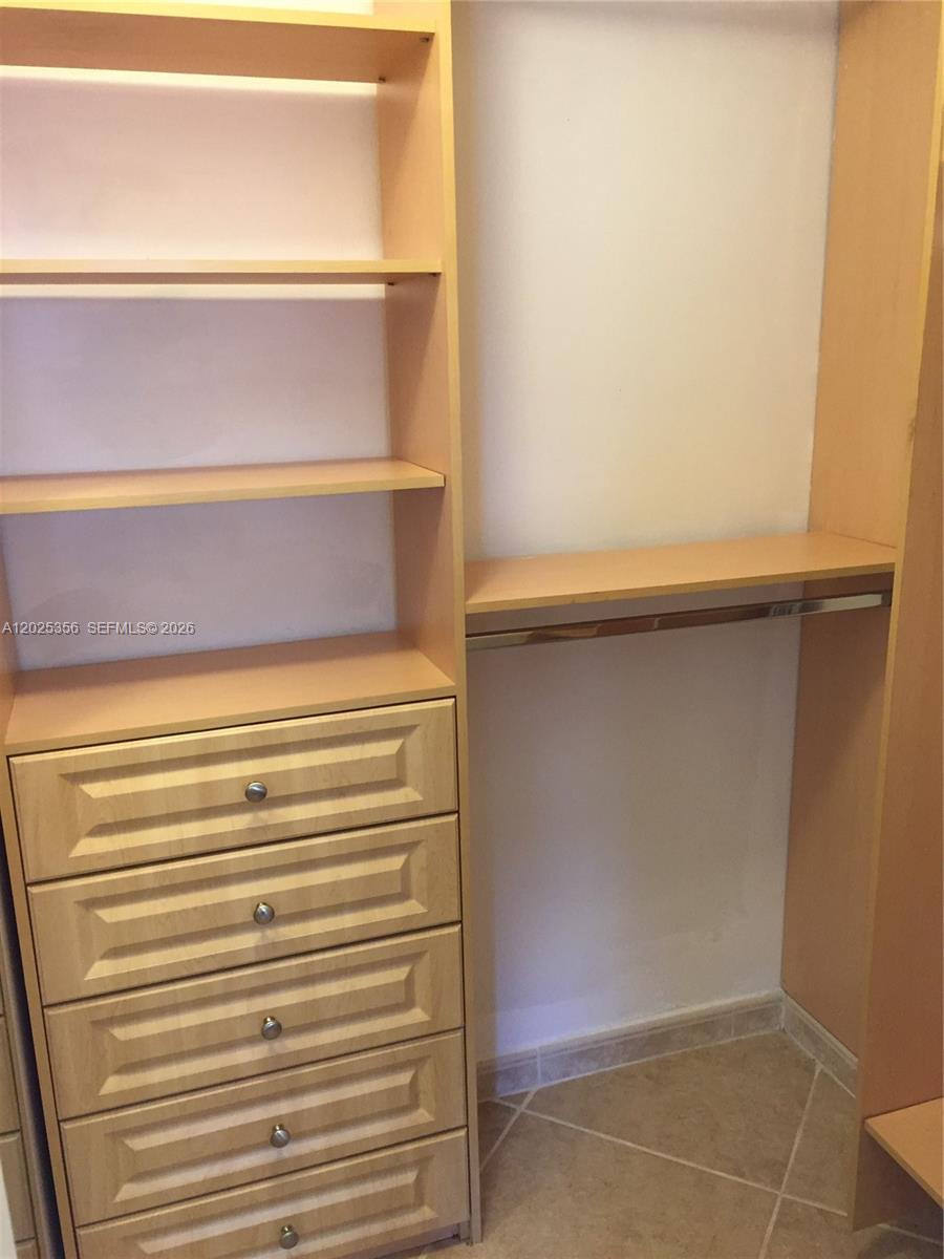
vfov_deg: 61.7
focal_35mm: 29
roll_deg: +2.1
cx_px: 472
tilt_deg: -14.3
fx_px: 1054
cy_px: 630
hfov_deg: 48.2
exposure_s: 1/30
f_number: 2.2
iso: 125
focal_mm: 4.15
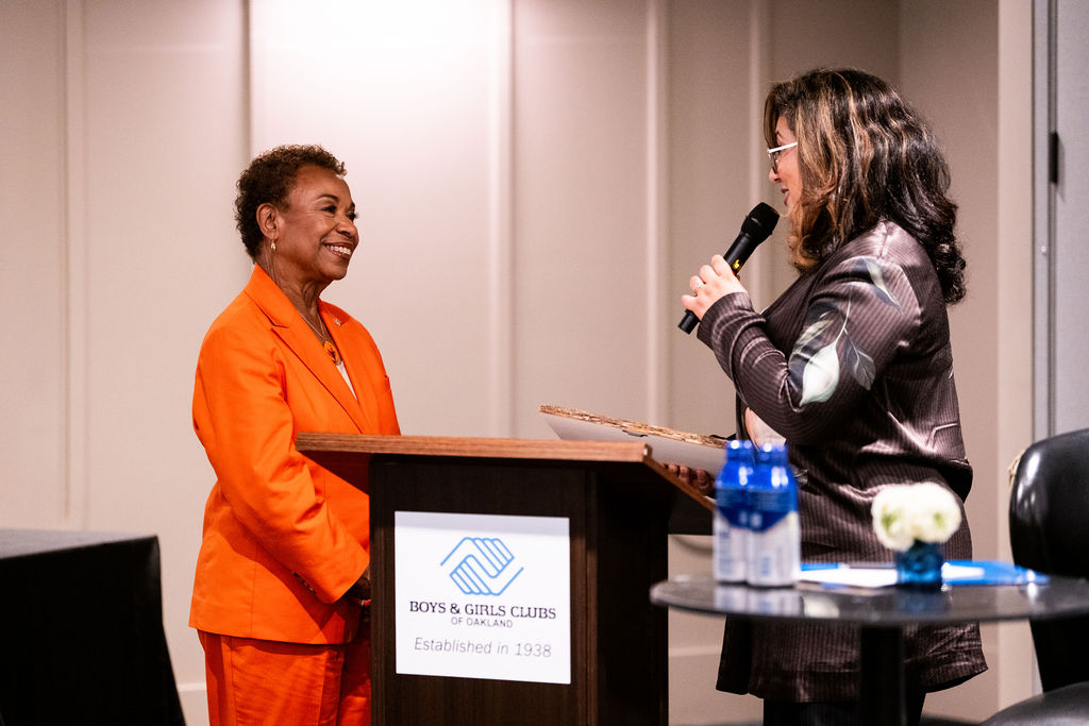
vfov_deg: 10.6
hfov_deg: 15.8
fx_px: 3933
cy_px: 363
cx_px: 544
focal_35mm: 130
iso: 2500
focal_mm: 130
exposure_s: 1/100
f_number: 2.8
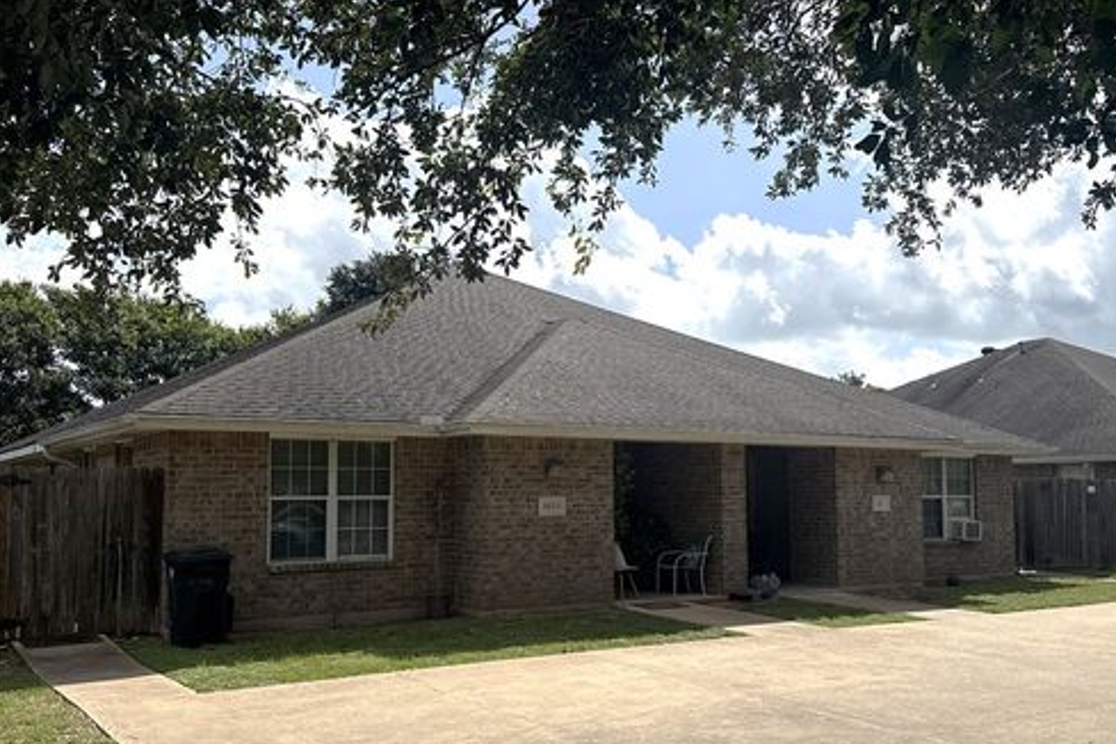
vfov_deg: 38.8
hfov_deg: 55.8
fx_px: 1054
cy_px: 421
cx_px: 566
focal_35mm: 34
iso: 80
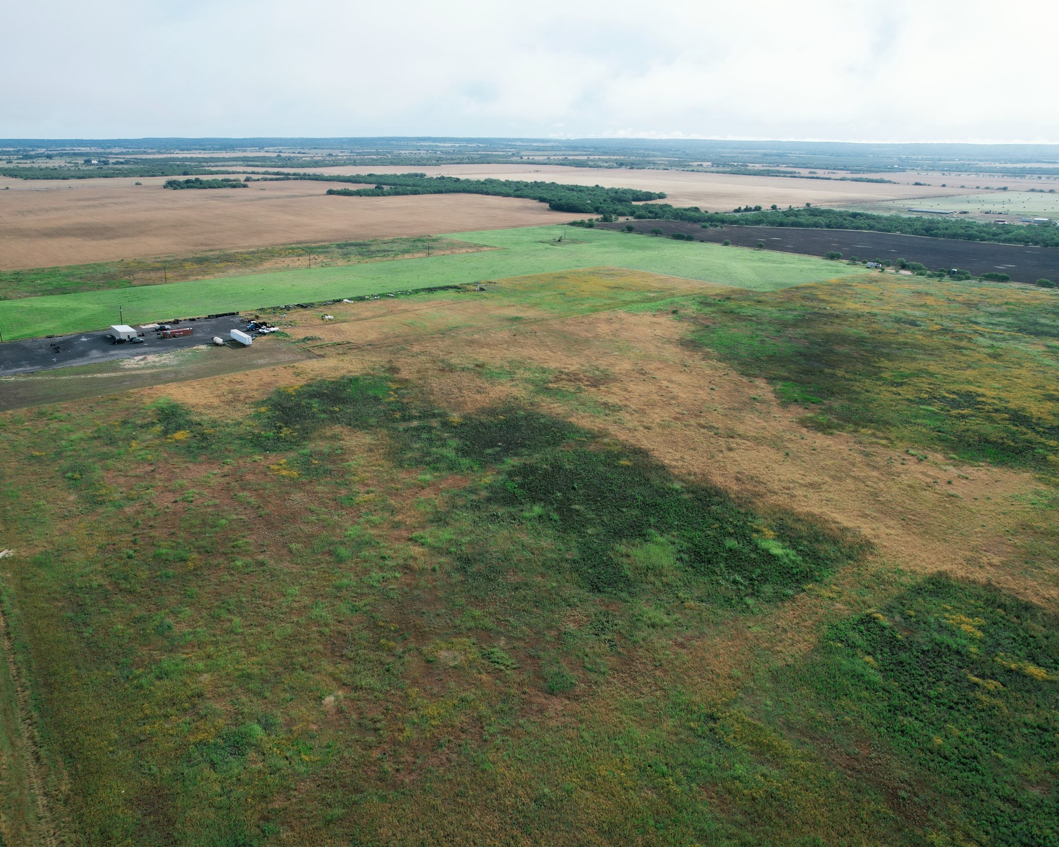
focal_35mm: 25
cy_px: 421
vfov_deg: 56.8
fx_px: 784
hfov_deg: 67.9
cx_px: 478
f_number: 2.8
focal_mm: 8.38
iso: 150
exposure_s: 1/2500
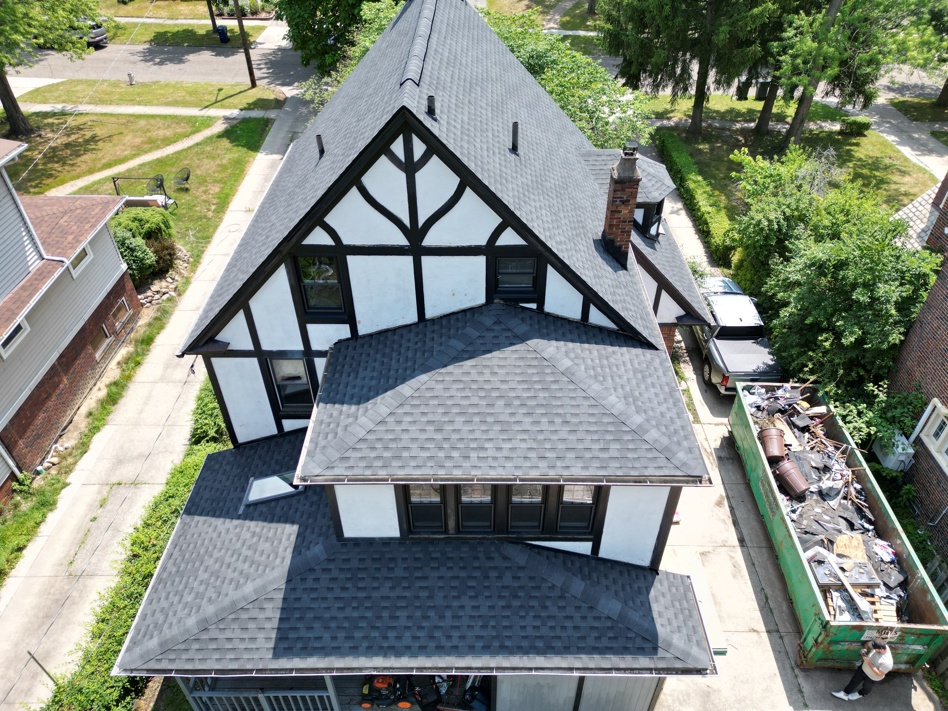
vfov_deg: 56.8
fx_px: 657
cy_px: 356
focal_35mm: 24
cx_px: 474
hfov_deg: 71.6
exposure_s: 1/1250
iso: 110
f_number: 1.7
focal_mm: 6.72
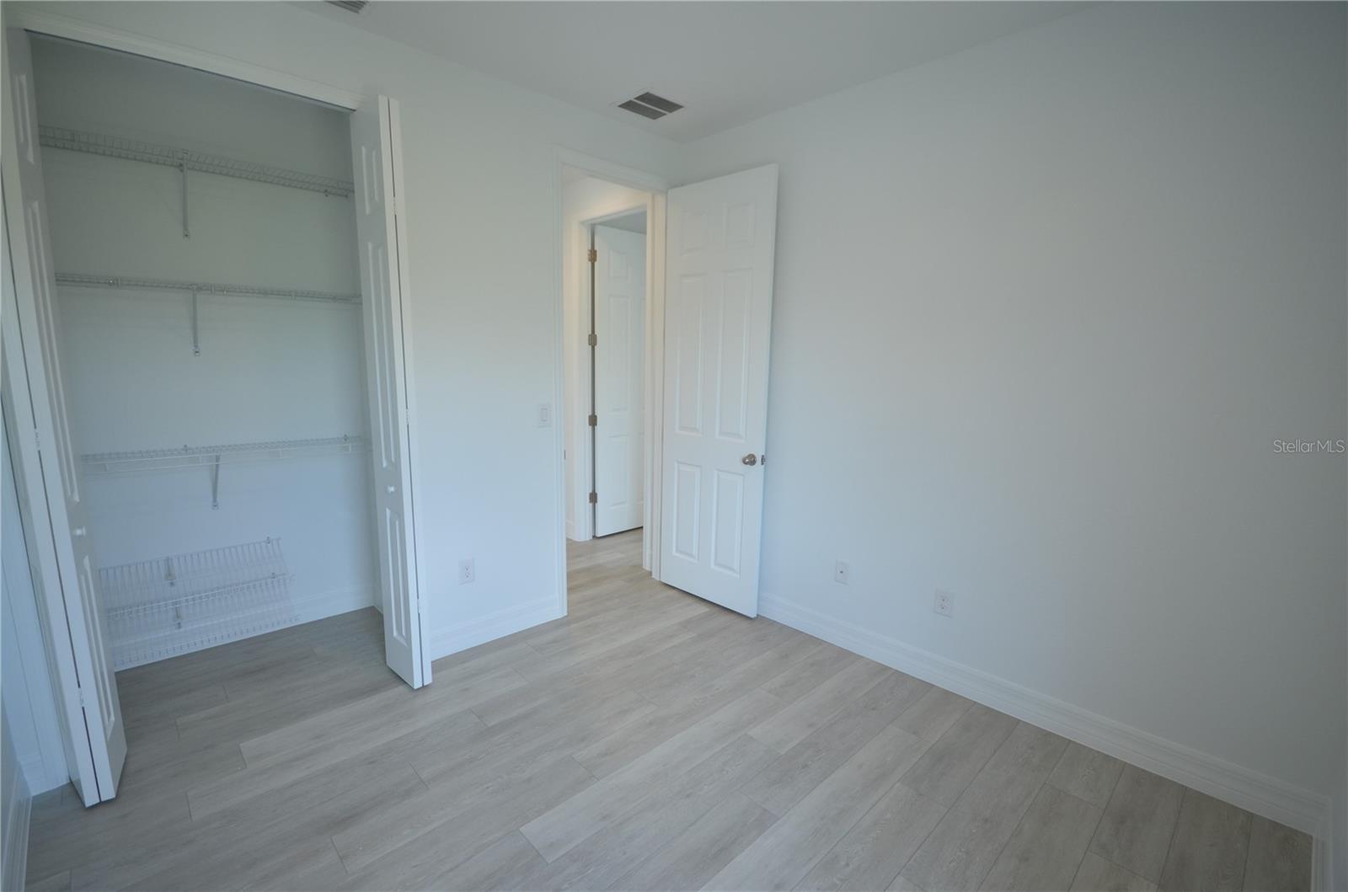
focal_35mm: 15
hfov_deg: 100.5
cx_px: 674
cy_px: 446
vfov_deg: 77.0
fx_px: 560
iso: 400
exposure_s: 1/80
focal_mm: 10
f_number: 4.5
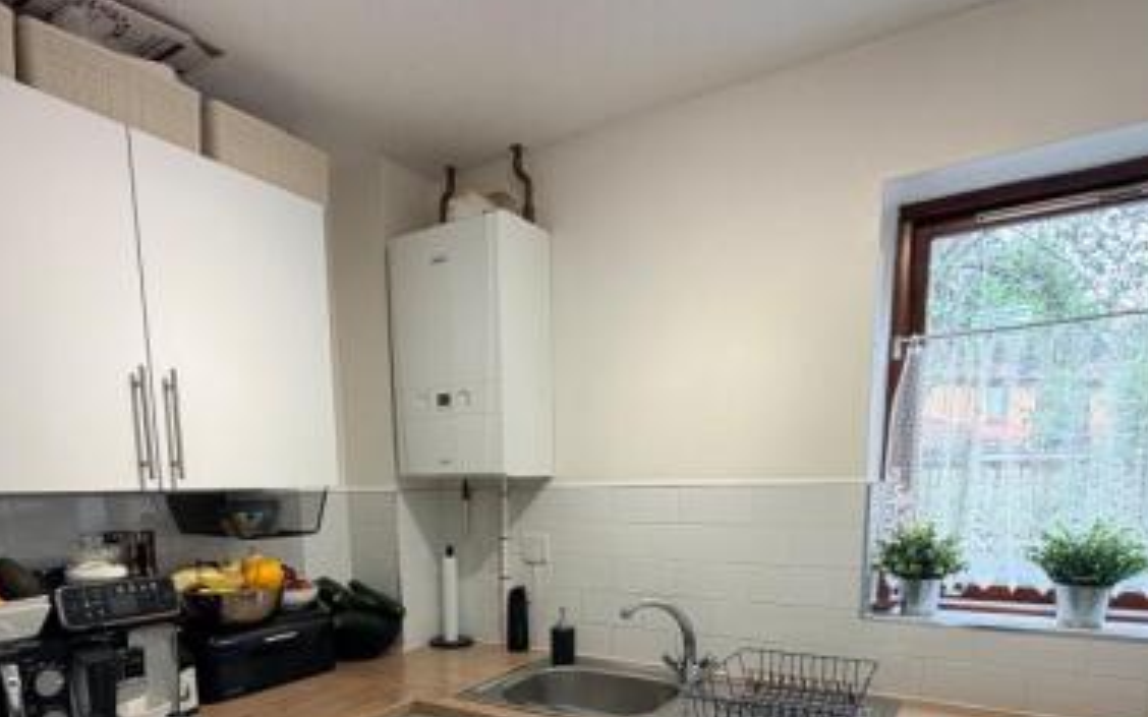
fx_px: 720
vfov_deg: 49.4
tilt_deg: -9.0
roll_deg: +1.2
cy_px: 590
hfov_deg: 76.9
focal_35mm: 23
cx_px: 518
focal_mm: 2.22
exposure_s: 1/100
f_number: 2.2
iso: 100
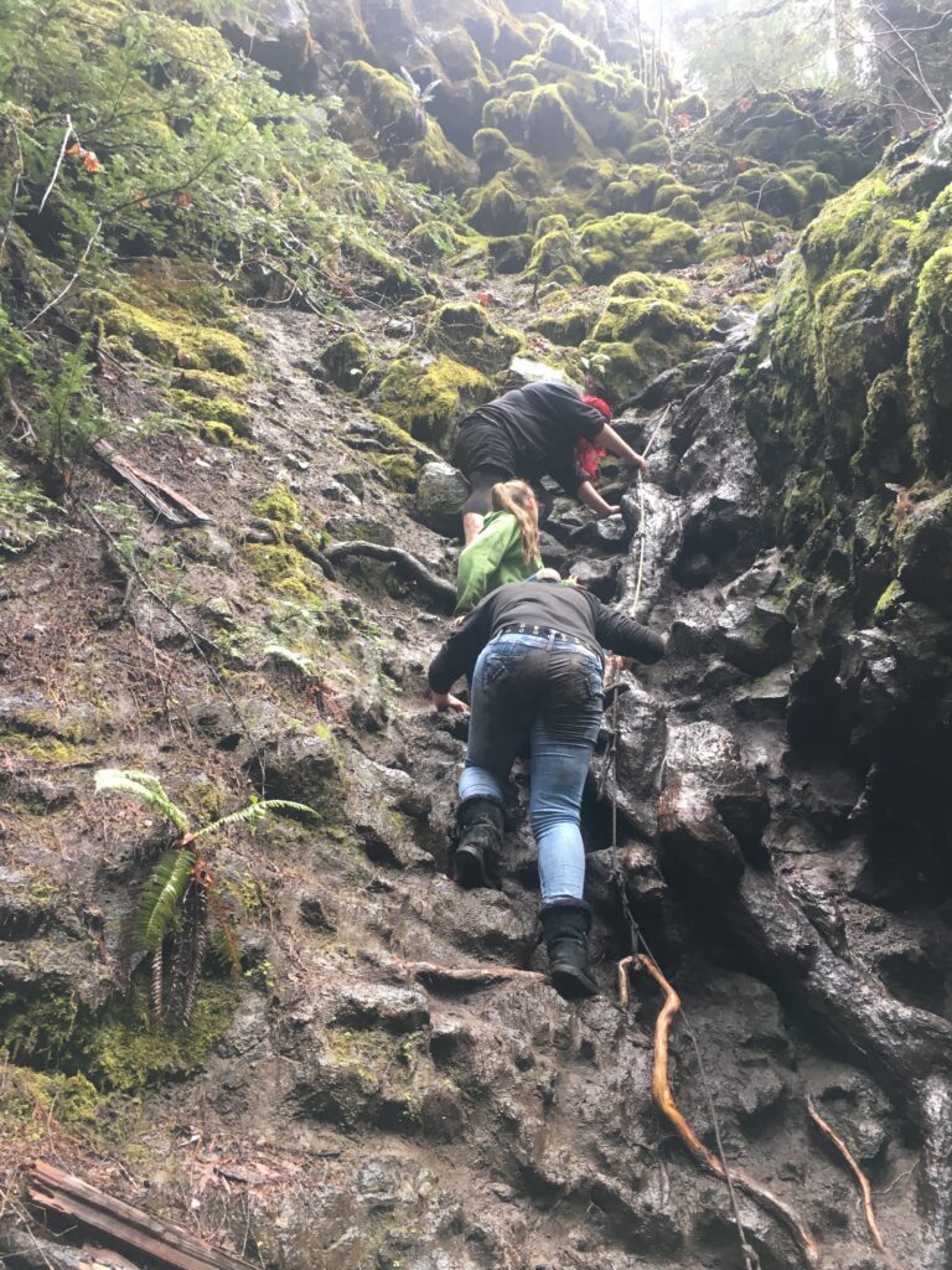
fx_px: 1063
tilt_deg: +30.3
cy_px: 635
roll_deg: -0.7
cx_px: 476
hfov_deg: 48.2
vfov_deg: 61.7
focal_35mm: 29
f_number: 2.2
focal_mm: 4.15
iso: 64
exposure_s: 1/30
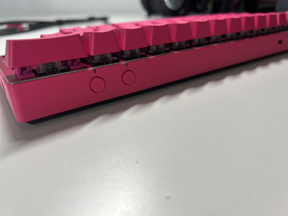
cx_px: 144
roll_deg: +0.9
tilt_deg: -27.0
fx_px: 216
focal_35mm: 26
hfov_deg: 67.3
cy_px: 108
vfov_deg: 53.1
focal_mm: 5.7
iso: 64
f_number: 1.5
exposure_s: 1/121
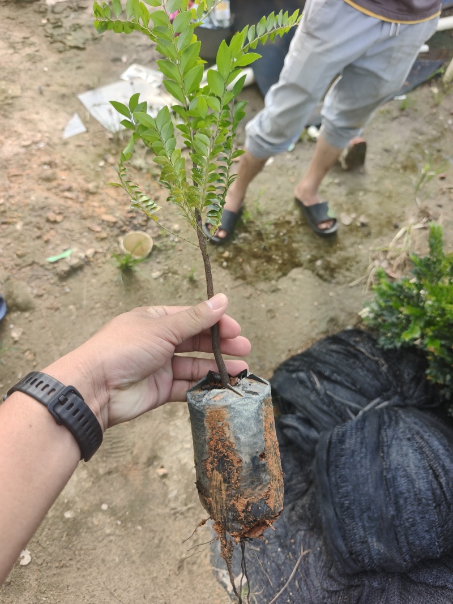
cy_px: 302
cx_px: 226
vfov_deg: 73.9
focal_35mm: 23
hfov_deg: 58.9
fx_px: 401
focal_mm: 6.06
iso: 50
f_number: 1.6
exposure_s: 1/518
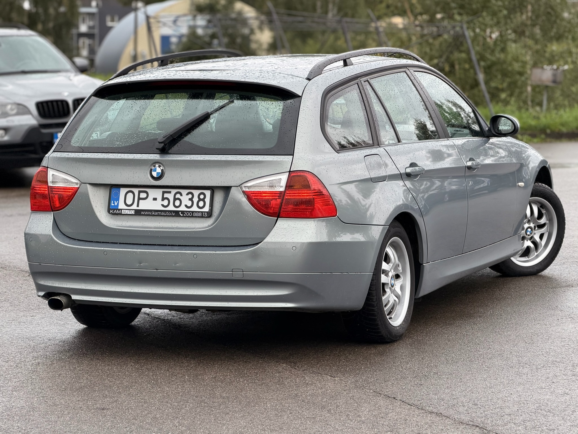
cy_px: 217
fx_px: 1670
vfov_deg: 14.8
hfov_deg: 19.6
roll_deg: -0.1
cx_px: 289
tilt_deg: -5.4
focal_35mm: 100
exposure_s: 1/121
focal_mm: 16.89
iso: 100
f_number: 2.8
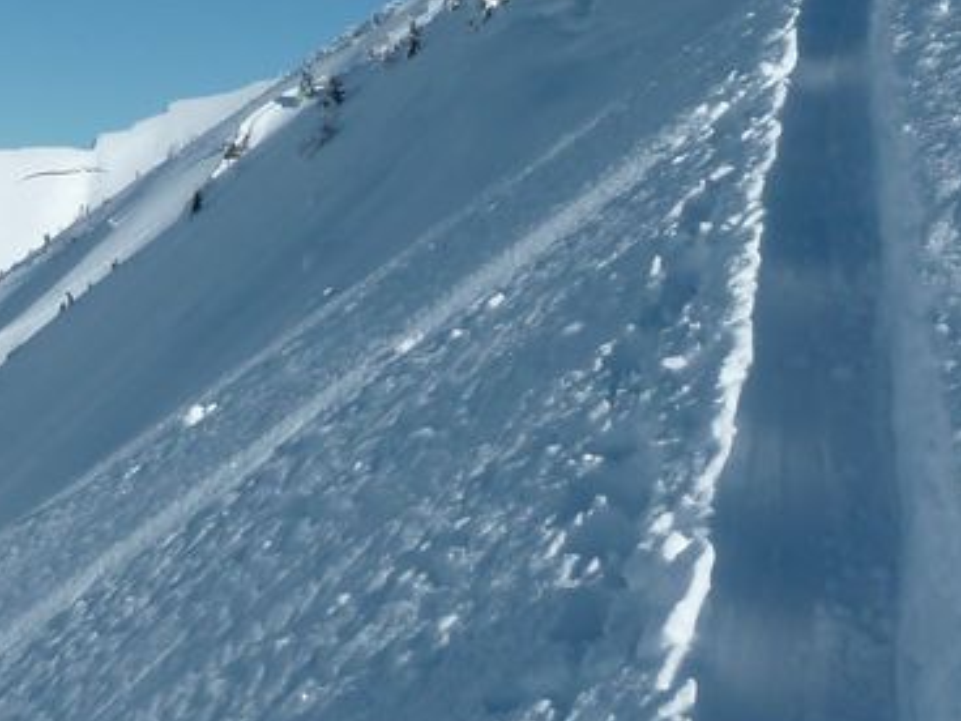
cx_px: 198
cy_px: 212
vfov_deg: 19.3
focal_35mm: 76
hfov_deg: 25.2
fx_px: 2110
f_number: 5.6
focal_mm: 4.1
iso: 80
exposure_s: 1/800
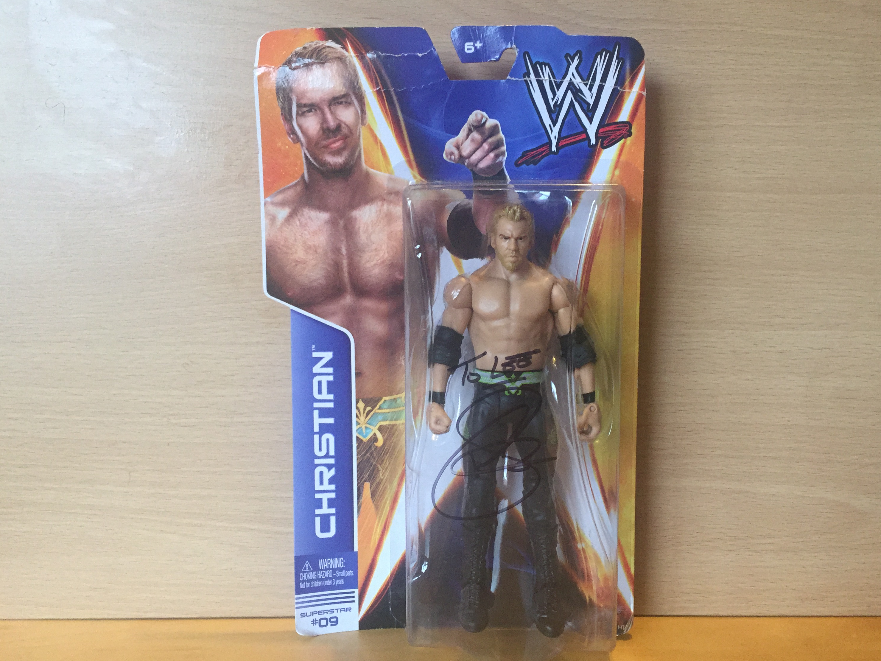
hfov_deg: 56.8
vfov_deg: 44.2
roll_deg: -0.9
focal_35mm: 32
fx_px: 814
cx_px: 470
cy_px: 334
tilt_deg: -3.2
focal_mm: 4.15
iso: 250
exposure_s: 1/20
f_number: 2.2
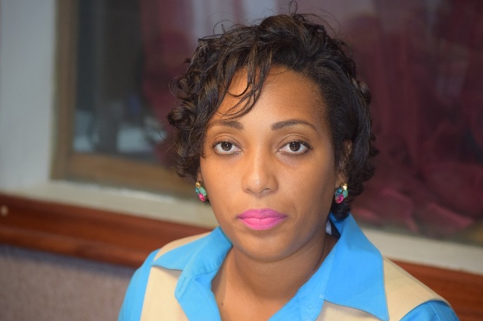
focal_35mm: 148
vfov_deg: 9.3
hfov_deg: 13.9
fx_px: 1984
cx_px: 241
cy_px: 160
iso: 1600
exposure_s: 1/60
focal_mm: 98
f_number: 4.5
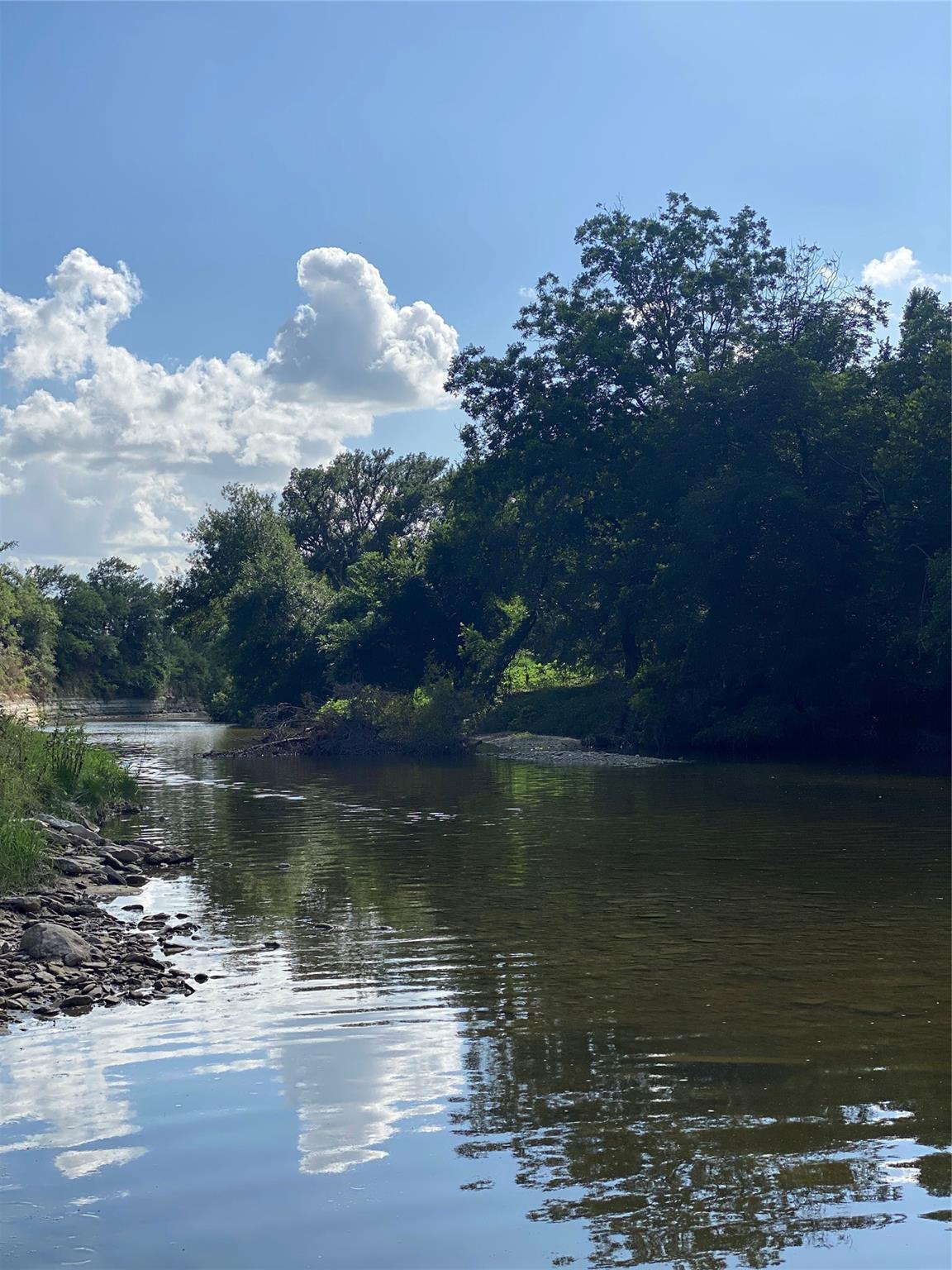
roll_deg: +0.1
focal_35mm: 52
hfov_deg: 28.0
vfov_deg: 36.8
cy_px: 635
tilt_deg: +3.8
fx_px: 1907
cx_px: 476
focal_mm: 6
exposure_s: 1/2179
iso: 20
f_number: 2
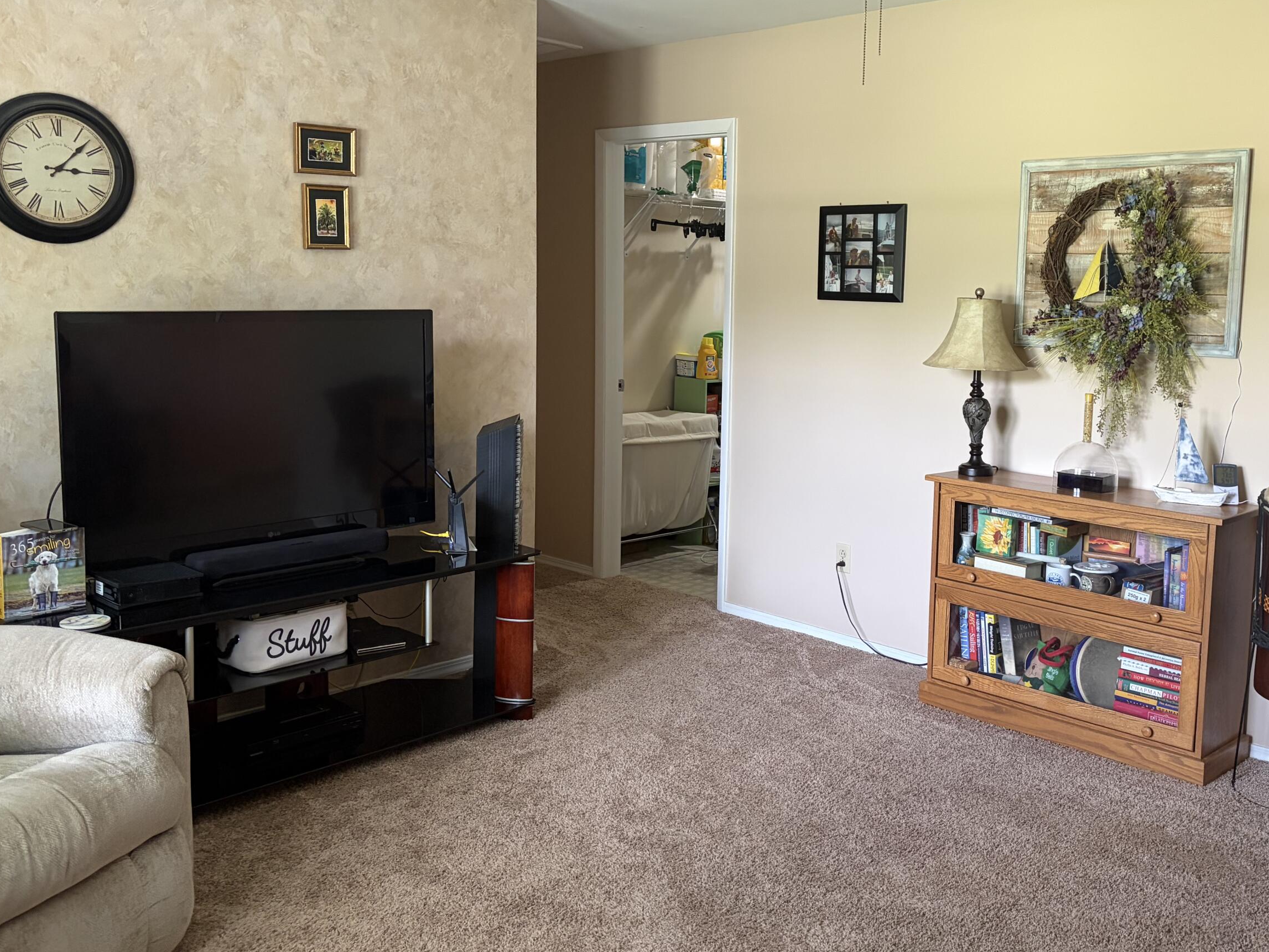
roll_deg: -1.5
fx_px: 1247
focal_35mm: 34
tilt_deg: -6.0
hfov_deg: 53.4
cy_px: 424
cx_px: 782
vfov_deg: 41.7
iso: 250
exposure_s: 1/60
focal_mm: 5.96
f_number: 1.6
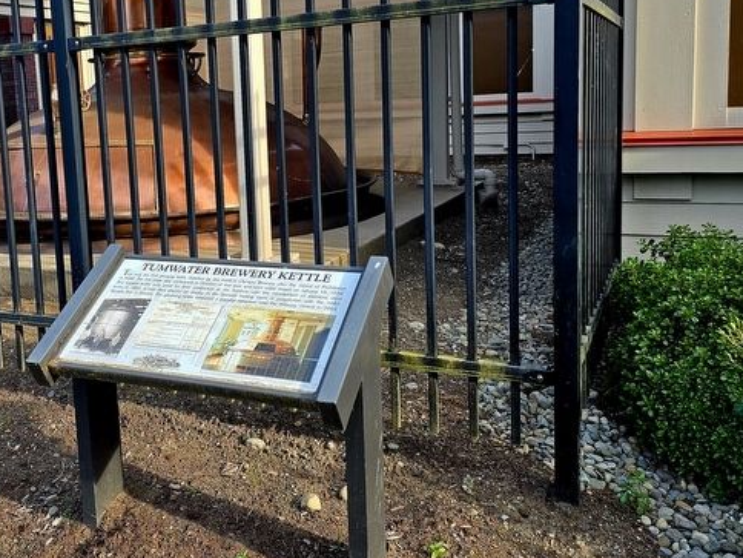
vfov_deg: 37.4
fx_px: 816
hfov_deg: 47.5
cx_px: 203
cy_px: 194
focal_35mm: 38
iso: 12
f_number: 1.7
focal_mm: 6.3
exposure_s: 1/189
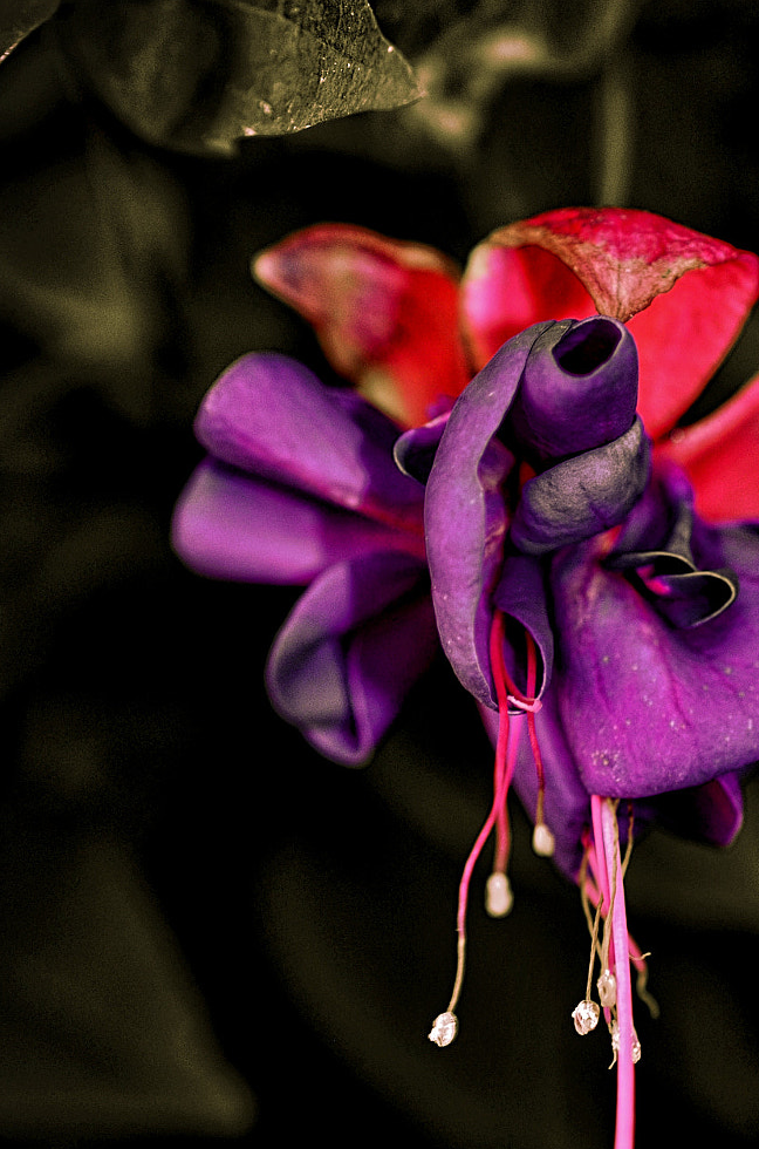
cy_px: 654
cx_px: 544
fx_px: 3117
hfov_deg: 13.8
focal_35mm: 98
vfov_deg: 20.9
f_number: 3.2
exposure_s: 1/100
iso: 160
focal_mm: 40
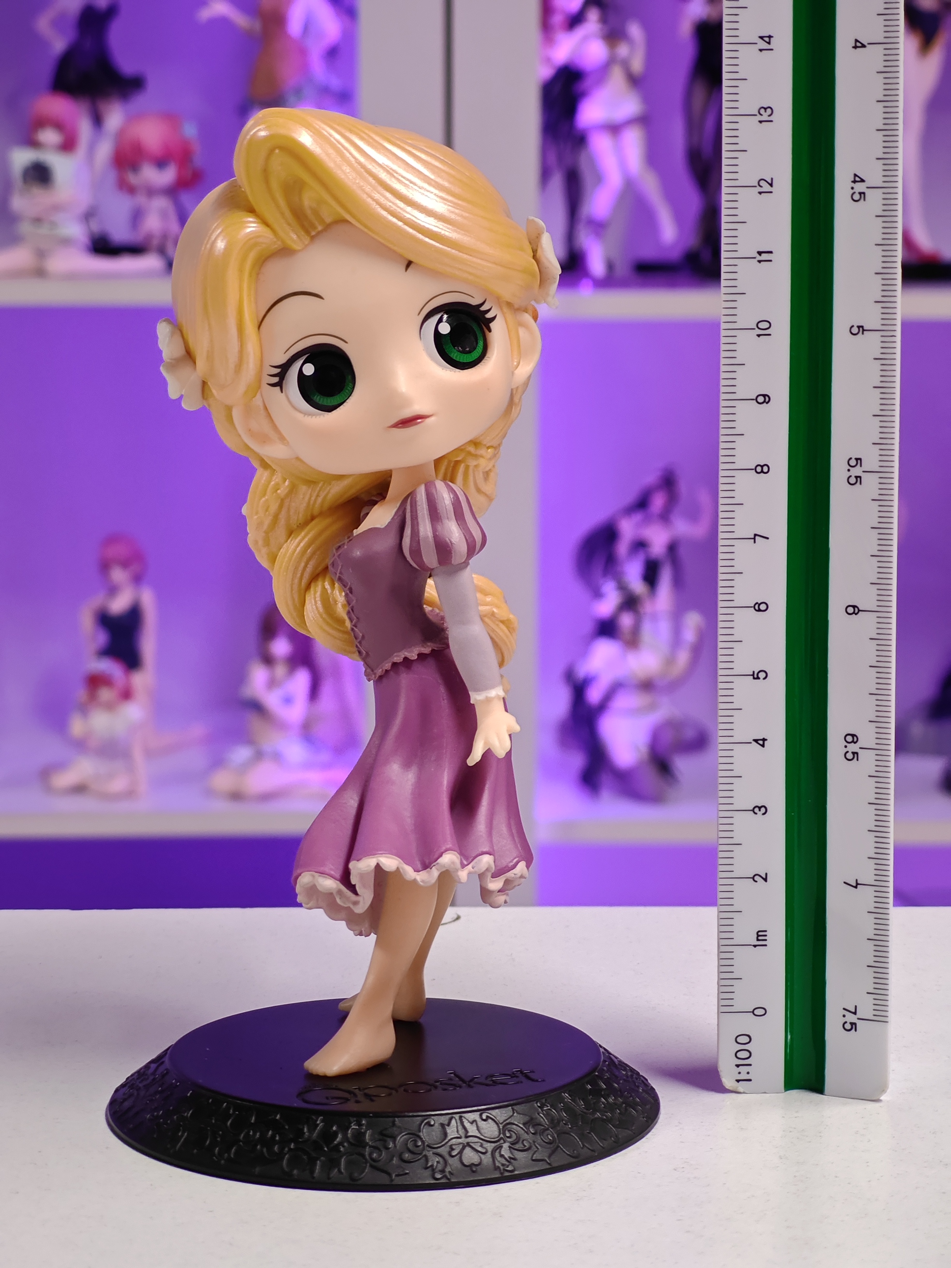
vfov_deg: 24.4
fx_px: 2930
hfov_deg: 18.4
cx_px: 476
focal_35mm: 80
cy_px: 634
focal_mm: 7.48
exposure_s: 1/33.3
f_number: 2.4
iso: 800
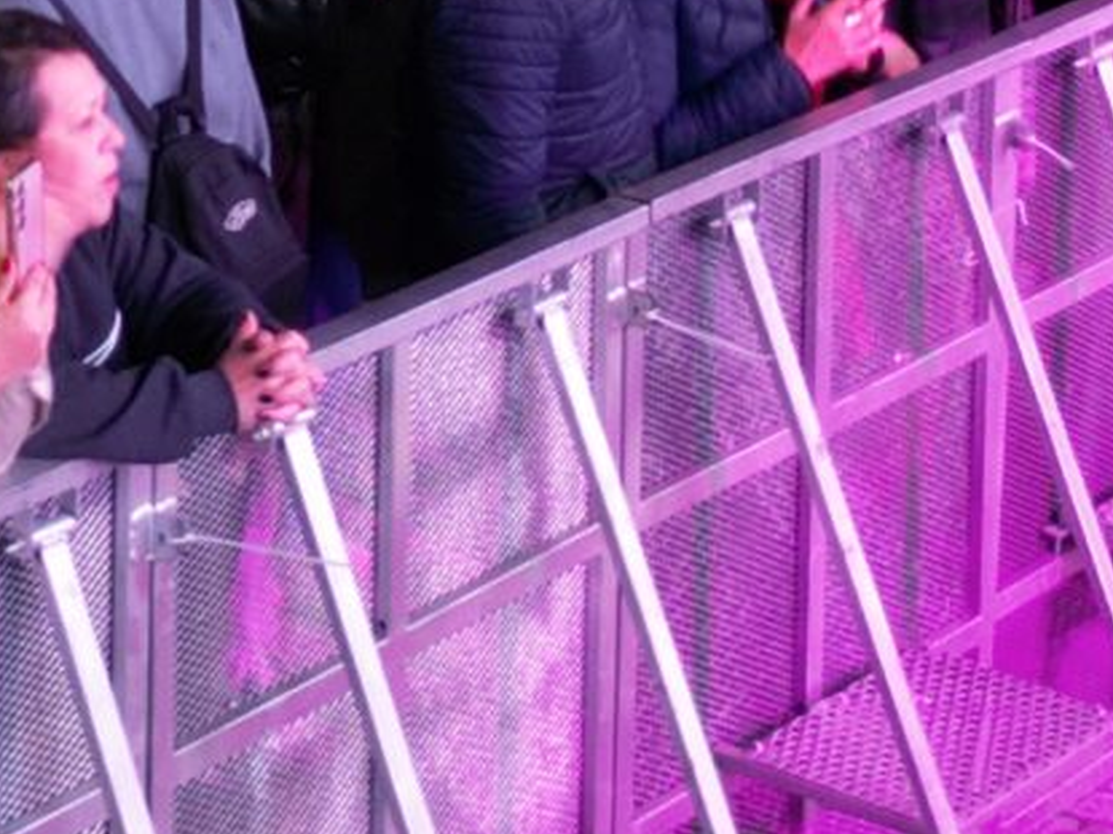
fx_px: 4757
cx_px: -595
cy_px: -896
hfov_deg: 12.6
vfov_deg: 9.3
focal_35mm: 148
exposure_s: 1/15
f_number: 1.7
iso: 290
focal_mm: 6.72
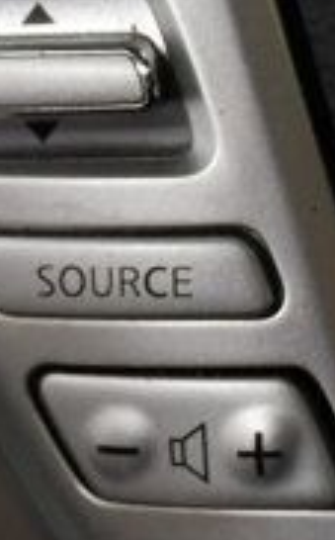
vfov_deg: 5.8
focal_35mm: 362
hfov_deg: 3.6
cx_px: -160
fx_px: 5313
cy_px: 297
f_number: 5.6
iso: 400
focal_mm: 42
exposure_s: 1/125
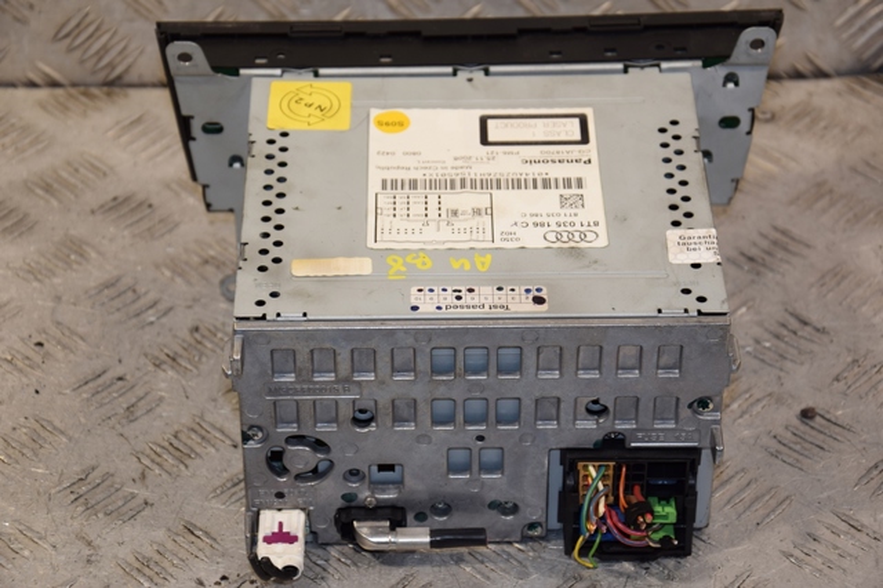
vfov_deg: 13.8
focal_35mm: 99
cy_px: 294
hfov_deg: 20.6
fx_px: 2427
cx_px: 442
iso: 320
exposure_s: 1/125
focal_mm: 66
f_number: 5.6
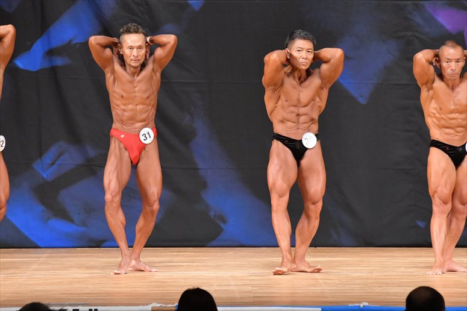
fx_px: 3695
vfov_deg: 4.8
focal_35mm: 285
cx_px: 234
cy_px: 156
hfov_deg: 7.2
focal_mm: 190
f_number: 5.6
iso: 8000
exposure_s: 1/400
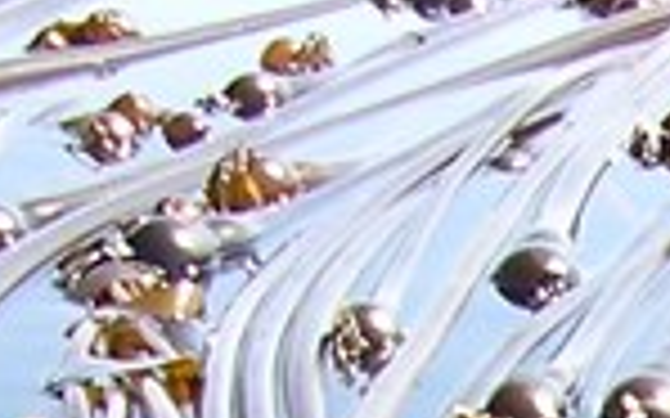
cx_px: 1515
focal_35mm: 271
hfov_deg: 7.3
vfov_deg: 4.5
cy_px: 1596
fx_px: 4947
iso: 100
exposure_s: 1/232
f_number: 2.8
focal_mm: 5.8
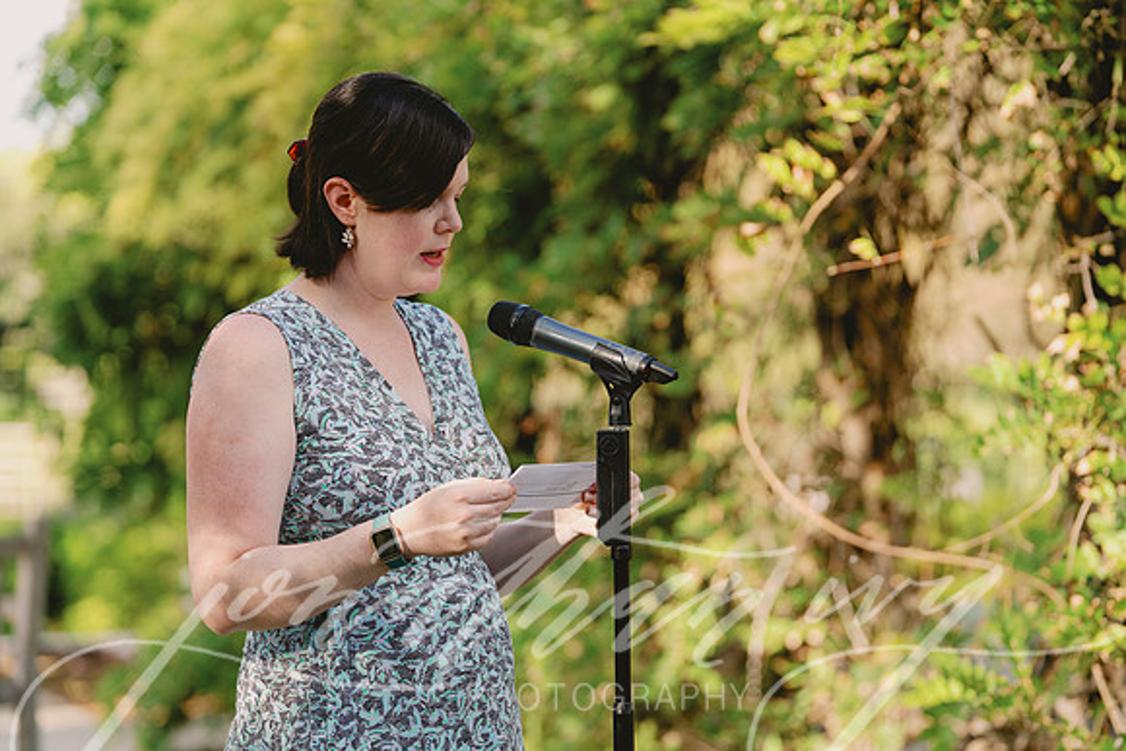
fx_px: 4849
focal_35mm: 155
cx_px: 563
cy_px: 376
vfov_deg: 8.9
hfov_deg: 13.2
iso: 200
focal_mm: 155
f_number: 4
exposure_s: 1/250
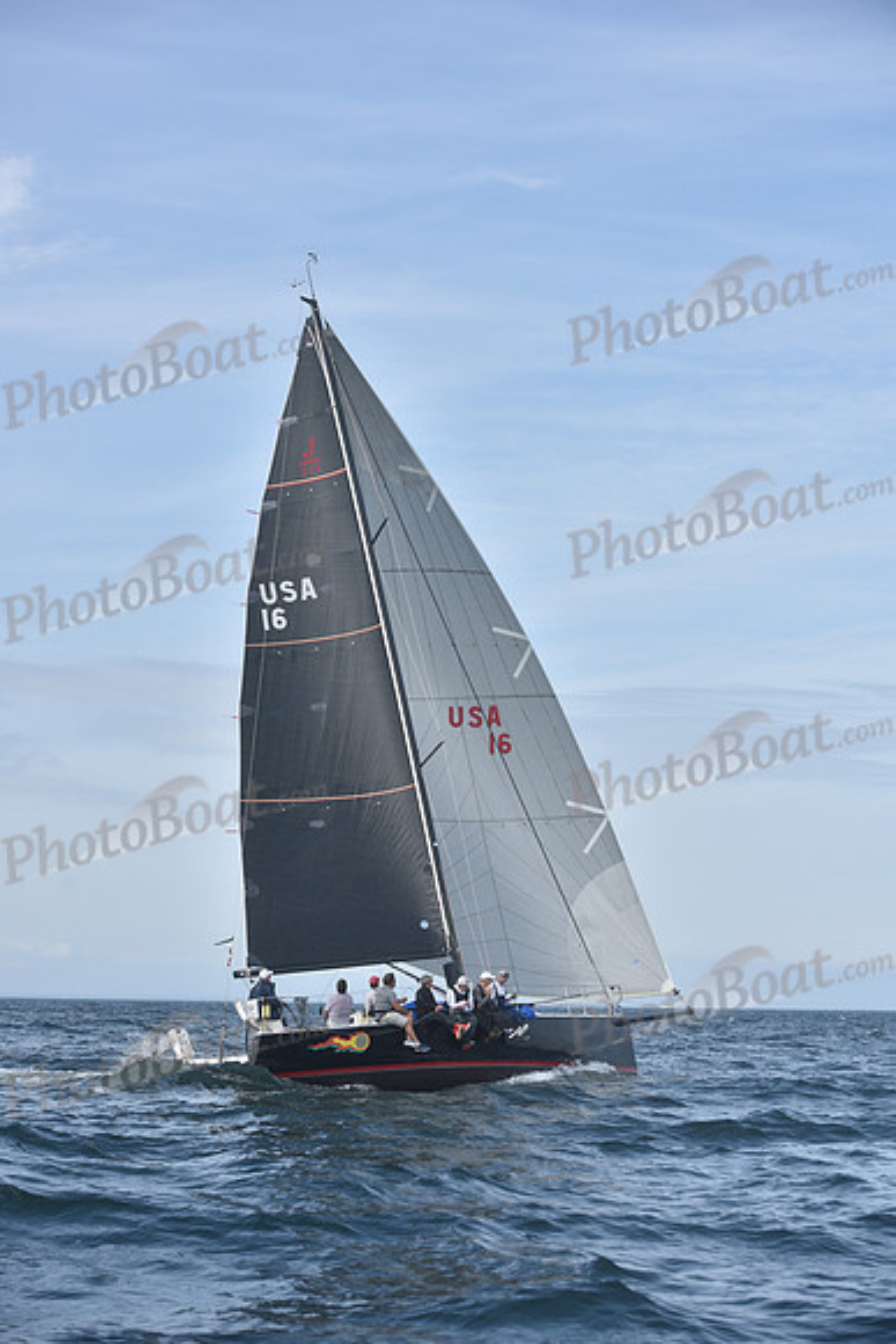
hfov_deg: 19.5
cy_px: 672
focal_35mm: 70
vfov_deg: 28.8
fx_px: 2612
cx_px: 448
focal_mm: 70
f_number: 5.6
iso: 200
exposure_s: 1/1250
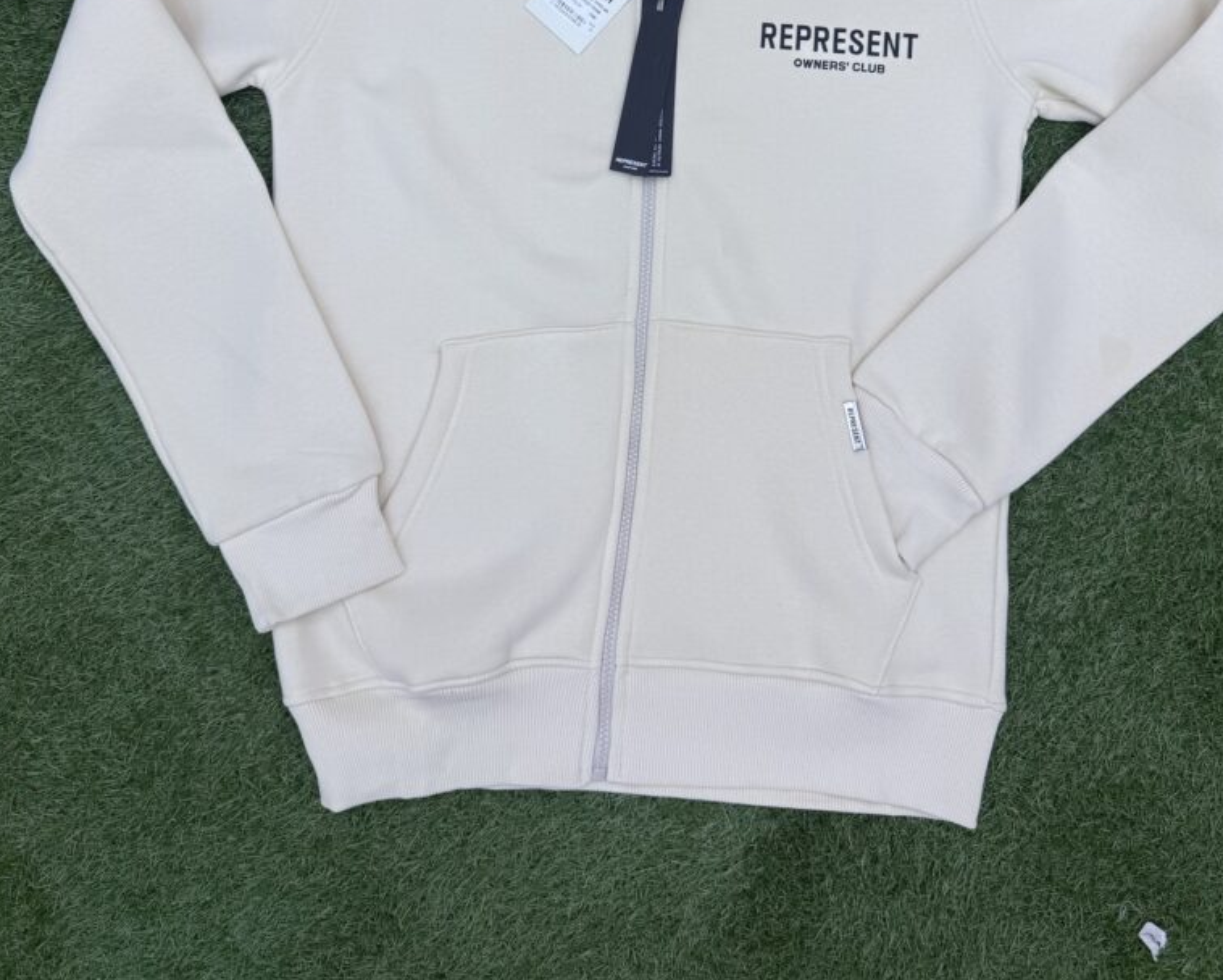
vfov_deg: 40.5
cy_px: 193
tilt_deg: -83.4
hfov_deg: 51.5
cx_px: 623
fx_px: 1267
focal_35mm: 35
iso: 80
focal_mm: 6.76
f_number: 1.78
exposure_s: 1/438
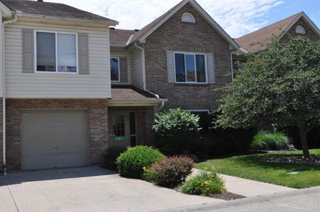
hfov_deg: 46.5
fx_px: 373
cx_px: 160
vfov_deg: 31.7
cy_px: 106
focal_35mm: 42
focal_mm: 28
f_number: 13
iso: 200
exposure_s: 1/160
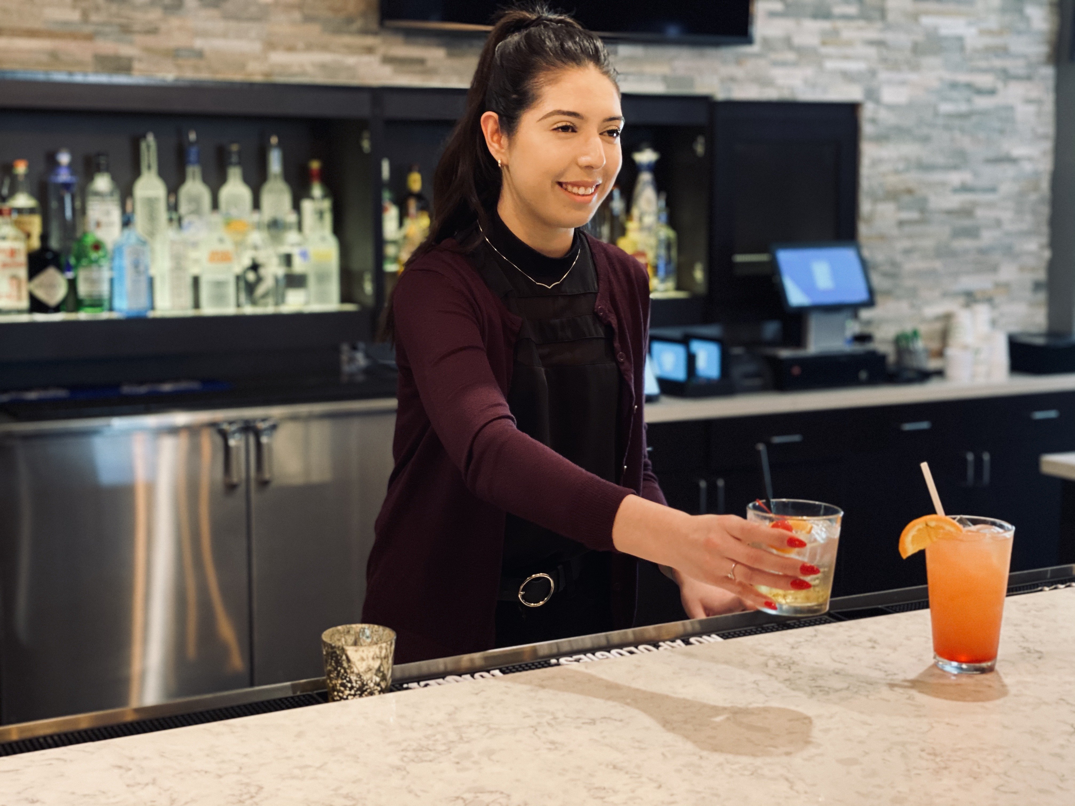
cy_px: 403
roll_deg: +0.3
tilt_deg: -7.8
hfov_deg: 36.8
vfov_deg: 28.0
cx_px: 538
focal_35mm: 52
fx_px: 1615
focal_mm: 6
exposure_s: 1/24
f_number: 2
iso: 320
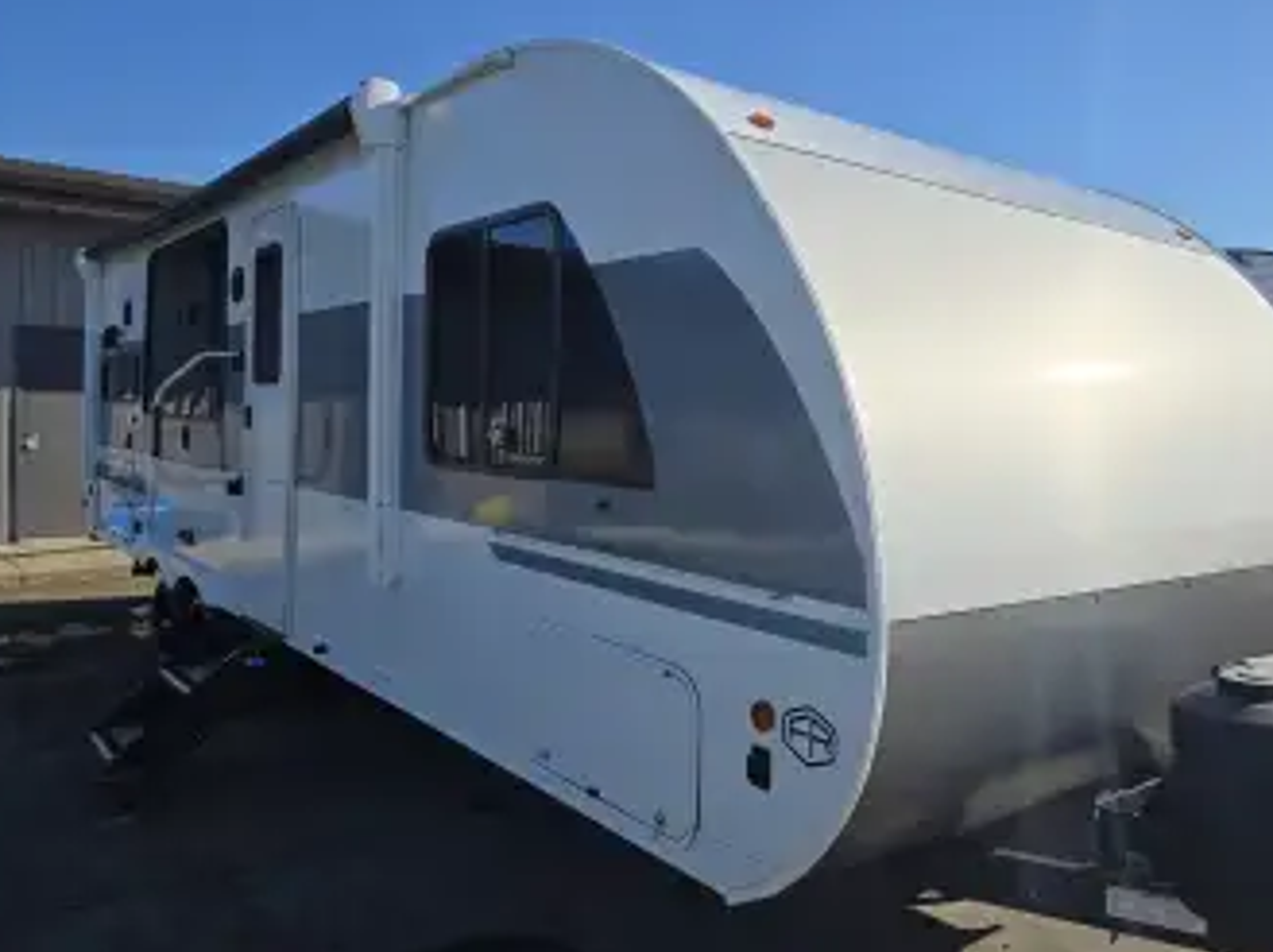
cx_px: 716
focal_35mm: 28
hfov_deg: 63.3
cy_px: 426
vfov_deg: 49.6
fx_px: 1029
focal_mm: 5.4
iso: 25
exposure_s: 1/4043
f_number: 1.8
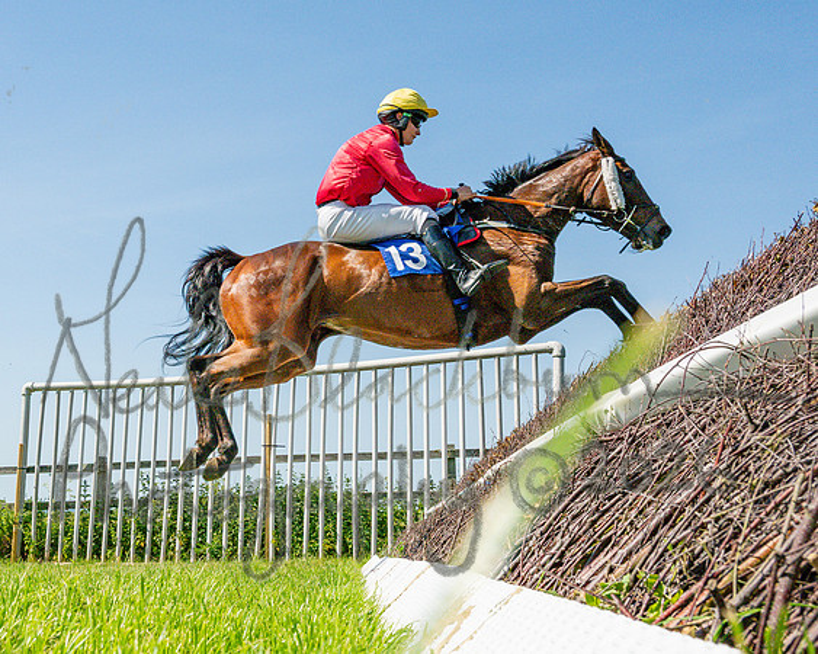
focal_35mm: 46
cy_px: 291
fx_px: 1105
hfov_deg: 38.9
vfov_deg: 32.9
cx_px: 153
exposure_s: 1/2000
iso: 400
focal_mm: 24
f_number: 9
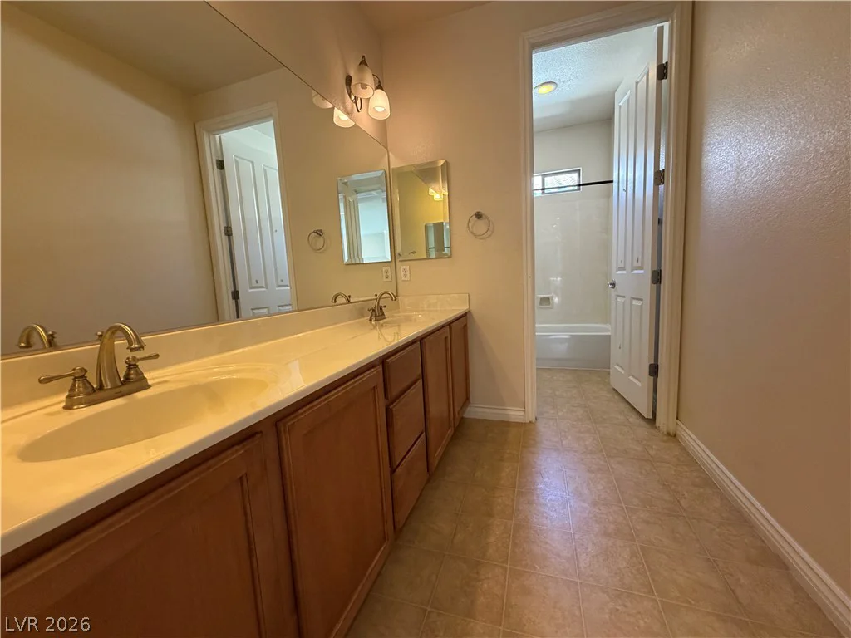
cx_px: 426
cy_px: 319
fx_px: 344
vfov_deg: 85.7
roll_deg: +3.0
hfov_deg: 102.1
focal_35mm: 14
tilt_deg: -6.4
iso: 400
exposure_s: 1/60
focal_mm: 2.22
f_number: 2.2
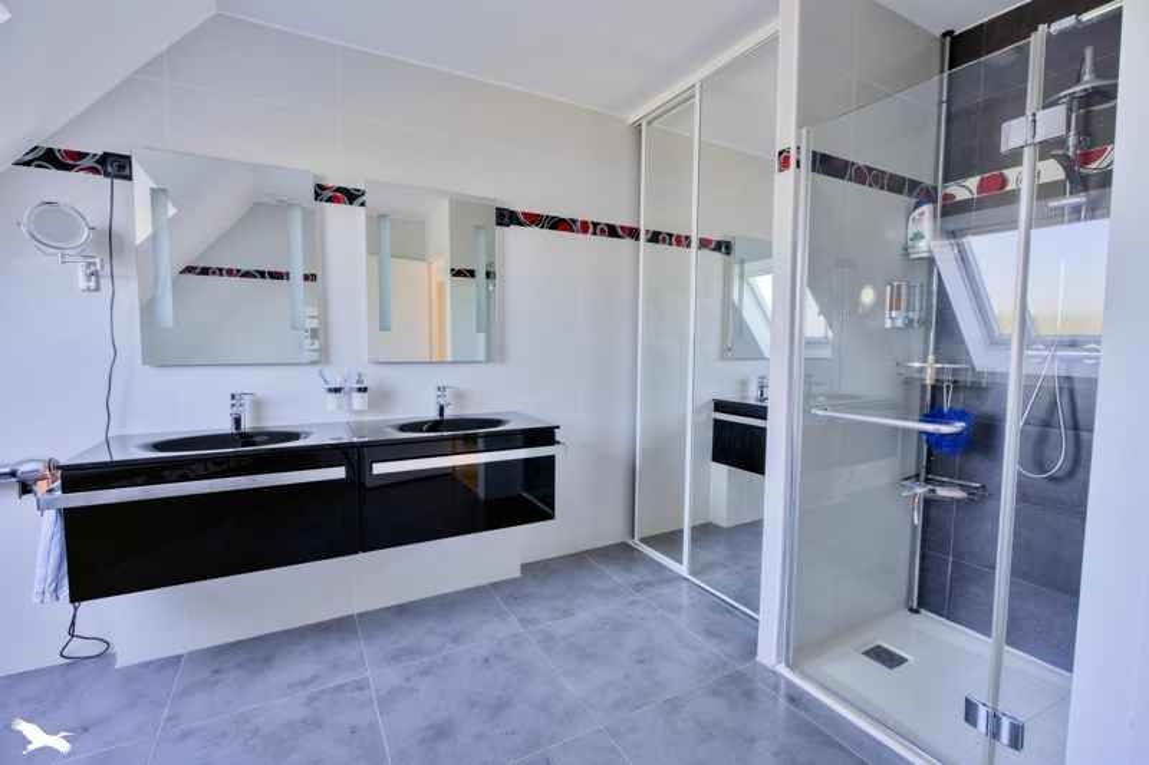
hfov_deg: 96.7
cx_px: 574
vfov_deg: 73.7
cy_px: 382
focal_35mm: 16
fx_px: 511
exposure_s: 1/160
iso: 800
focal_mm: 16
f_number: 8
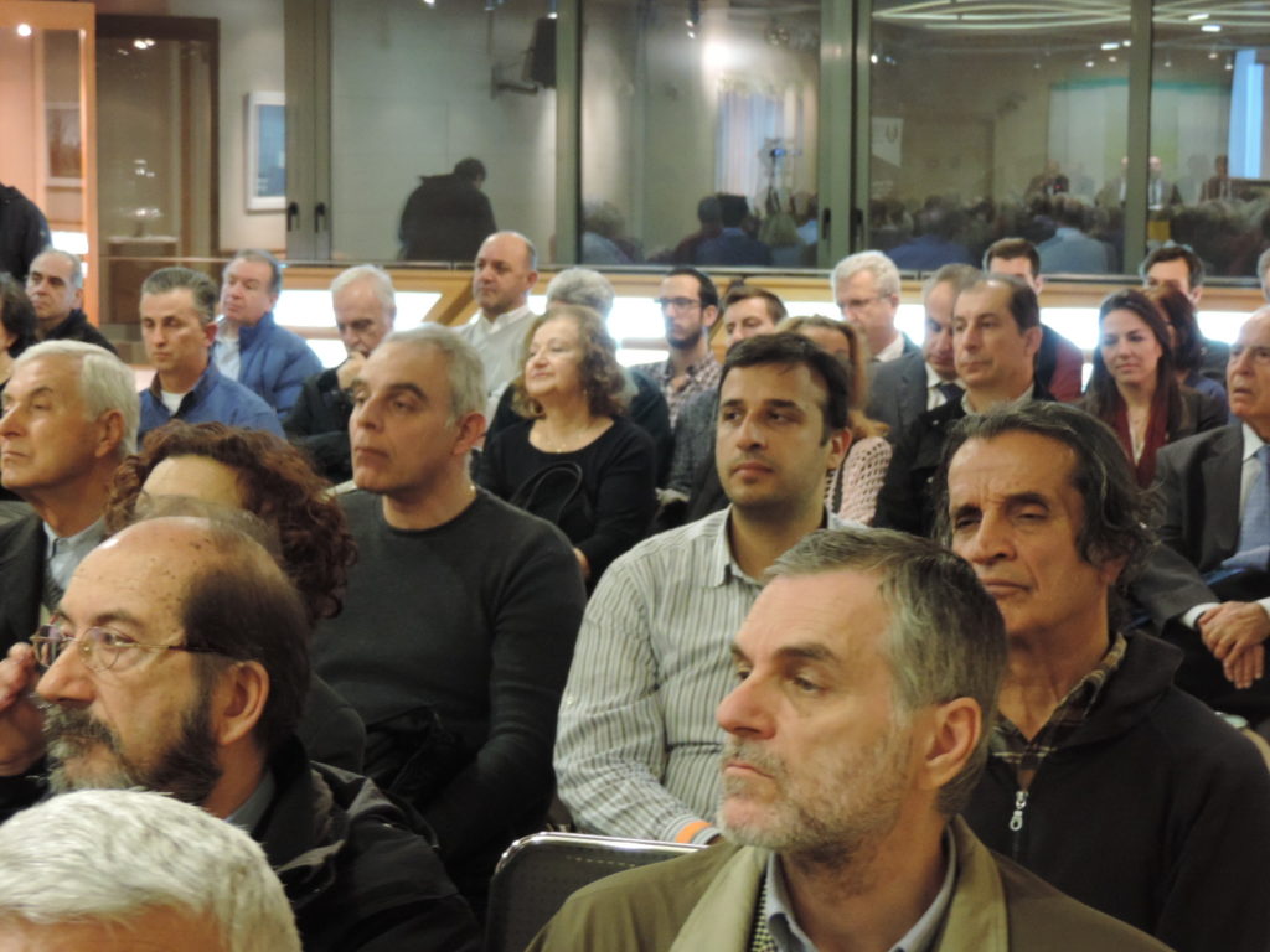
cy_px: 476
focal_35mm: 75
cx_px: 635
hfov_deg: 26.0
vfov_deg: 19.6
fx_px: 2752
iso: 800
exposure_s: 1/13
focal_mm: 13.3
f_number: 3.9
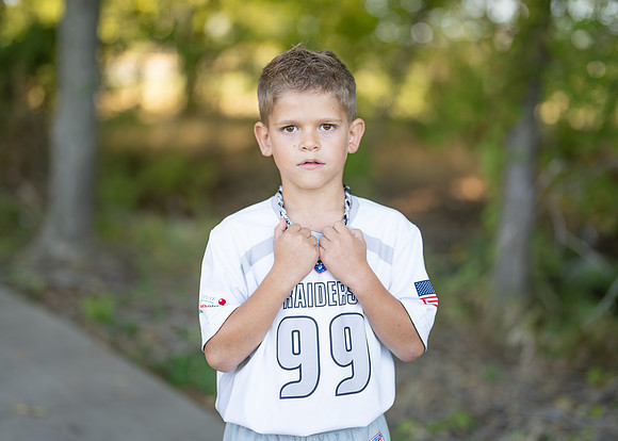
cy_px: 198
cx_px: 322
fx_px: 1165
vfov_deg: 21.4
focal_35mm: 66
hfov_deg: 29.7
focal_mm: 50
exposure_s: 1/1600
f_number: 1.2
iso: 200
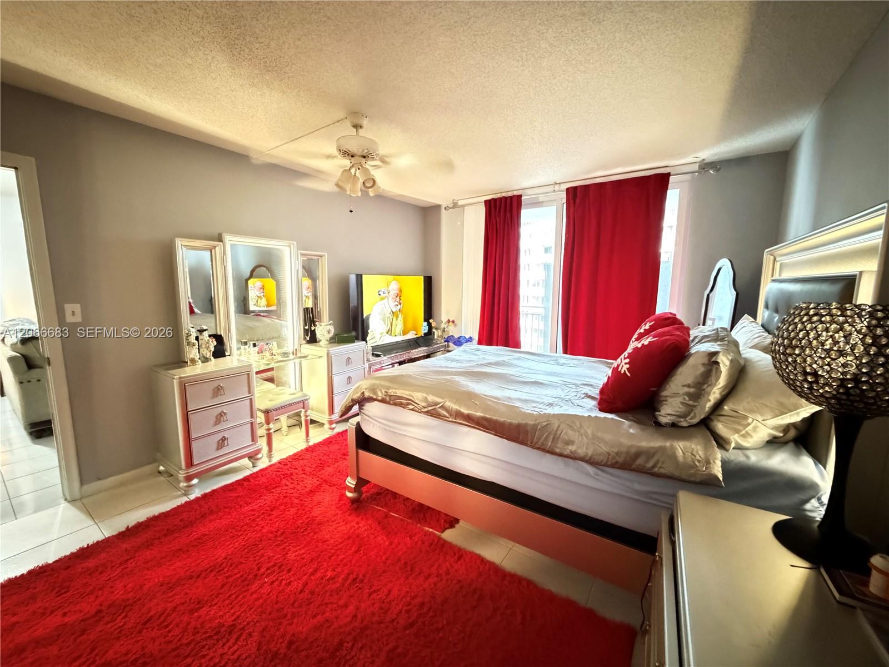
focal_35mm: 14
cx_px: 444
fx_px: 360
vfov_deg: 85.7
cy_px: 334
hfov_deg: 102.1
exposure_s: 1/15
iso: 3200
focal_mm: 2.22
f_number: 2.2
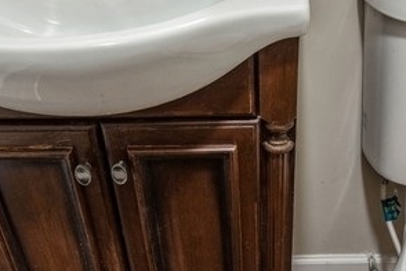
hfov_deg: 40.0
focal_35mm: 49
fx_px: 553
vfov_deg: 27.3
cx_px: 259
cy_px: 183
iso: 400
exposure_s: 1/2.5
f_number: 5.6
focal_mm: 16
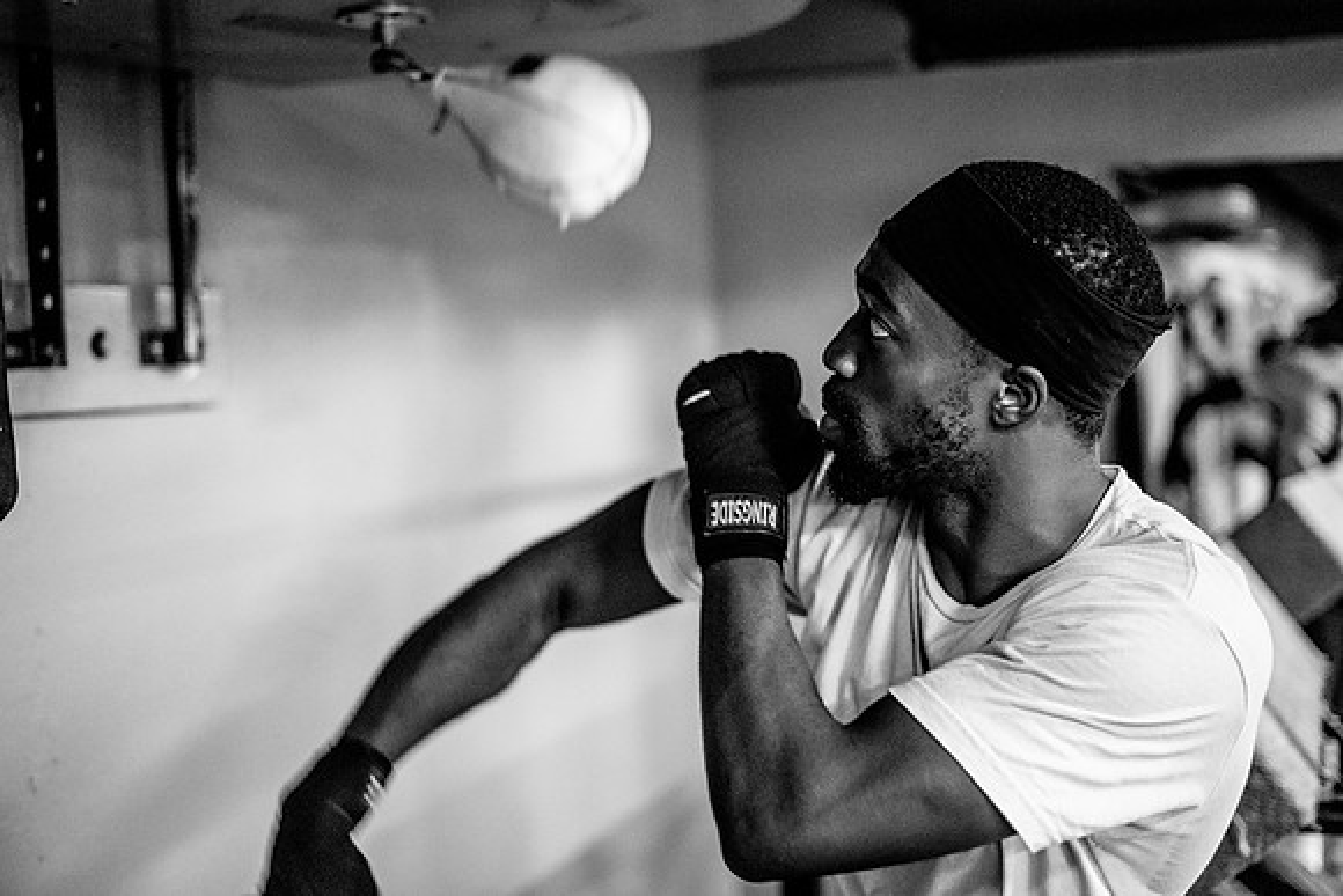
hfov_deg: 39.6
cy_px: 448
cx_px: 672
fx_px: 1866
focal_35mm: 50
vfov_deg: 27.0
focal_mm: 50
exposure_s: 1/400
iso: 6400
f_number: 1.8
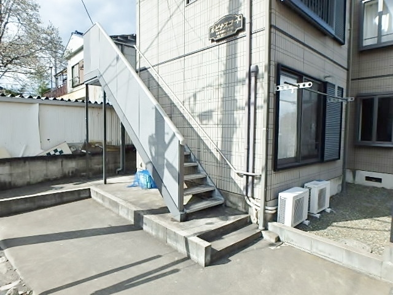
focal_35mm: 21
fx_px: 238
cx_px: 196
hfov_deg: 79.0
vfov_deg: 63.4
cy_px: 148
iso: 125
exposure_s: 1/800
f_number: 3.5
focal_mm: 3.7
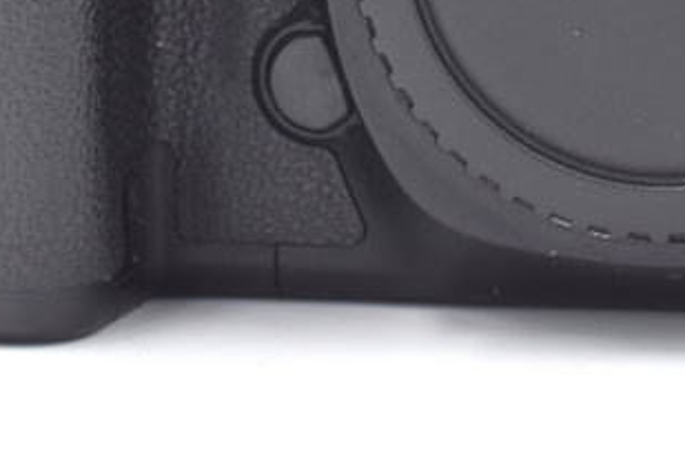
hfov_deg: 10.5
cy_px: -234
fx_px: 3691
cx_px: 618
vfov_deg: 7.0
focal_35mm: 194
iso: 400
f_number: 7.1
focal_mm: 40
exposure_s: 1/125
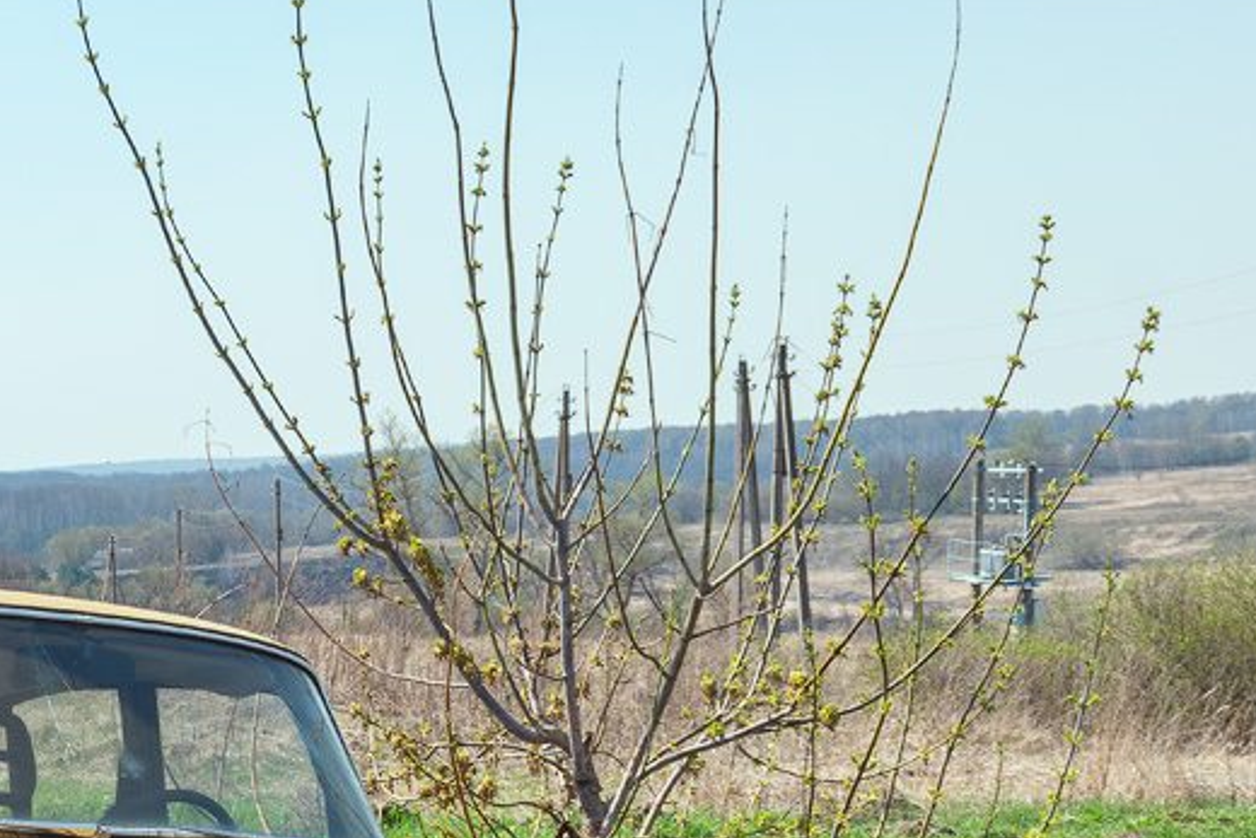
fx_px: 2617
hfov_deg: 26.0
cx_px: 82
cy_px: 745
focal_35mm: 75
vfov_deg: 17.9
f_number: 8
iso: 100
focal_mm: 20
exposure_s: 1/320
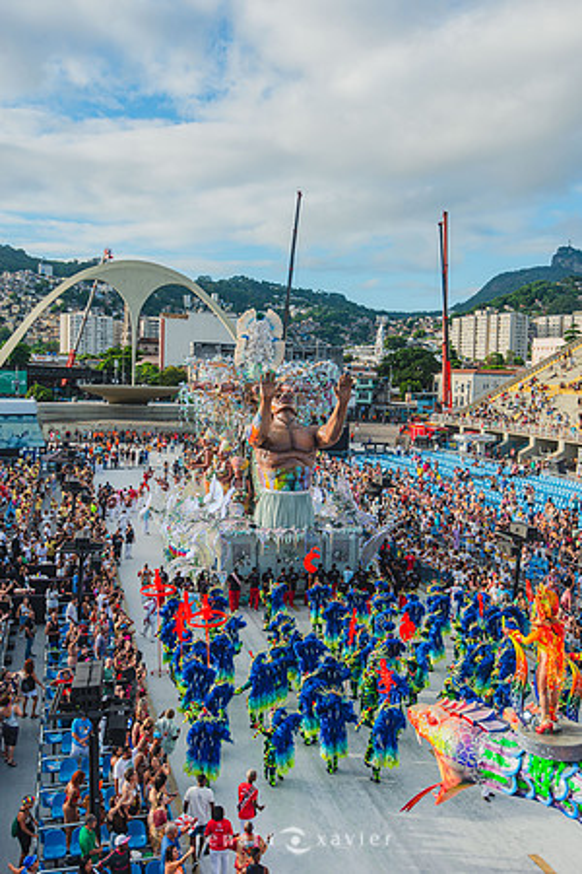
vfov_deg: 54.4
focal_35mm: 35
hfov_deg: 37.9
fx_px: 849
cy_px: 437
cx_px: 291
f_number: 4
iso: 200
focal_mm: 35
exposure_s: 1/1000
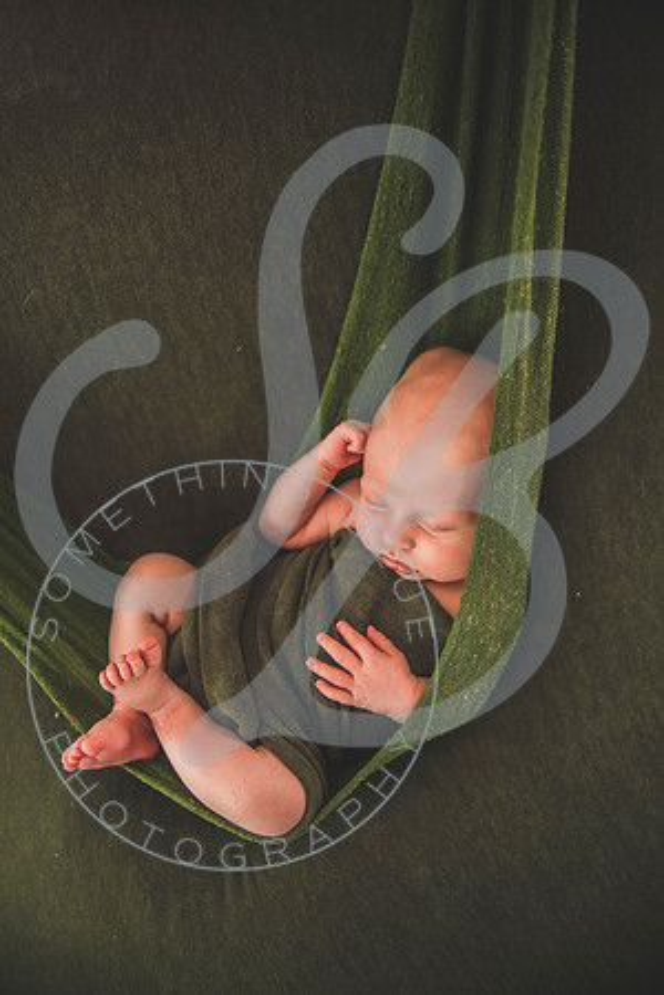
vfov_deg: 73.7
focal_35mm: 24
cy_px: 498
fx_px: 664
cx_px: 332
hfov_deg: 53.1
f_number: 2.8
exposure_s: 1/125
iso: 400
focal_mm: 24
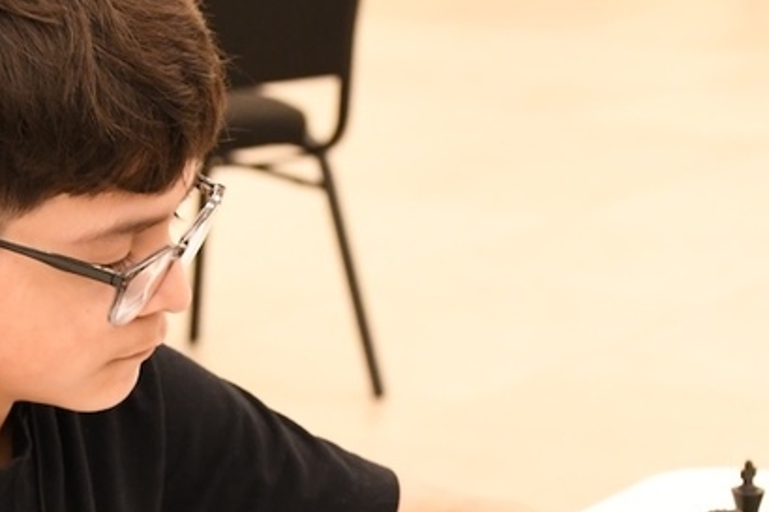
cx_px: 383
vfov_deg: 7.6
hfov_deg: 11.4
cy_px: 424
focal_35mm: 180
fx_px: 3843
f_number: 5.6
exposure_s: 1/160
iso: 3200
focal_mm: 48
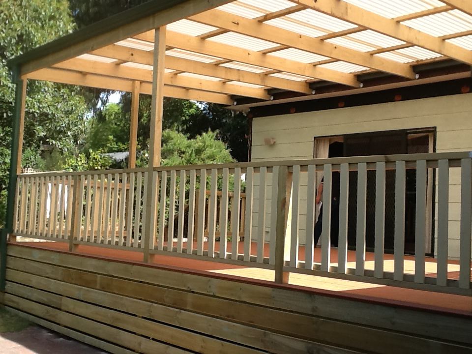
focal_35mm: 44
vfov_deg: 32.9
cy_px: 177
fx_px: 600
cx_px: 236
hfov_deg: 42.9
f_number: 2.4
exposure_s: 1/477
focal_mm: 2.03
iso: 40
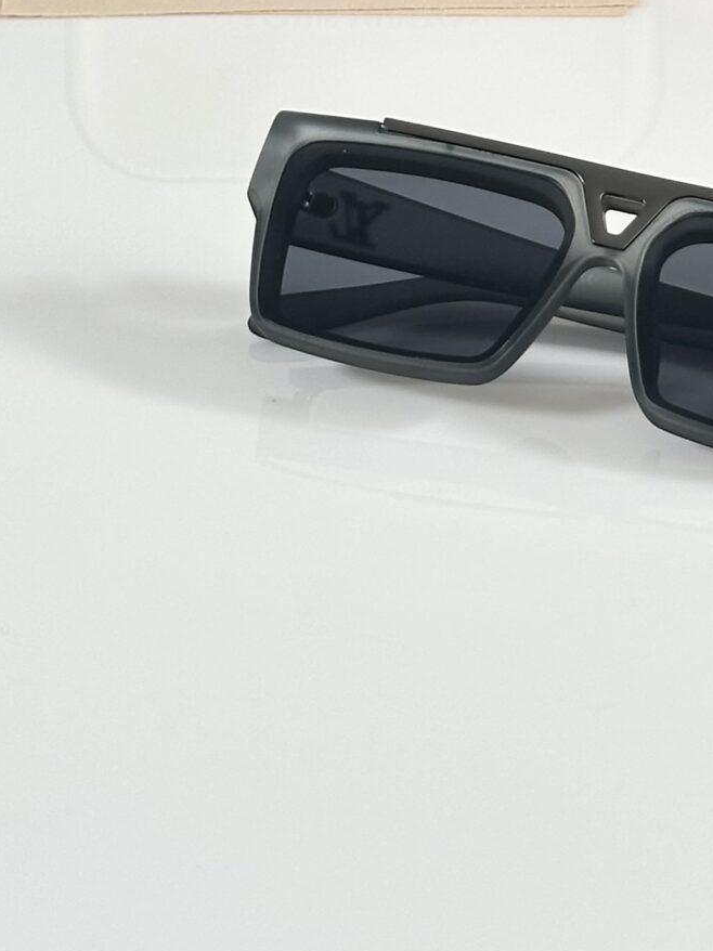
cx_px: 552
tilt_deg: -20.4
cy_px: -307
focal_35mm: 140
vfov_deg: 13.6
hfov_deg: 10.6
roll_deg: +0.2
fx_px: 3847
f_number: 1.78
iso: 80
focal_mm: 6.86
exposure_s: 1/108
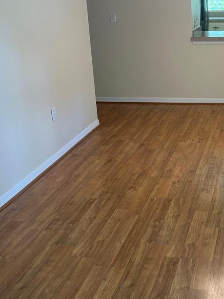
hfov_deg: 27.5
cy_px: 112
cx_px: 204
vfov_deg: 37.3
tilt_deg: -15.1
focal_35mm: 51
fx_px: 440
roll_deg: +1.3
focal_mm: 5.7
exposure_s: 1/120
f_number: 1.5
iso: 80
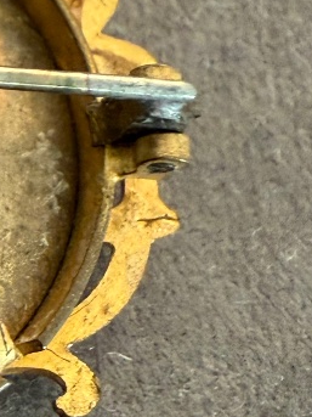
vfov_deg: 21.5
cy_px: 212
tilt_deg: -53.8
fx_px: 1094
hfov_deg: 14.8
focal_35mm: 91
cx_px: -192
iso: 400
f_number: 2.2
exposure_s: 1/50
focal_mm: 2.22
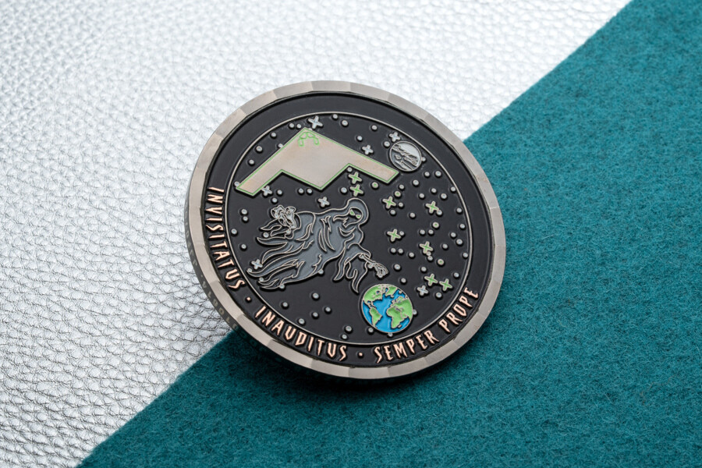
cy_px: 234
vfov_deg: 15.2
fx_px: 1755
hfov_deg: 22.6
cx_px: 351
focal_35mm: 90
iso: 400
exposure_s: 1/10
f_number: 19
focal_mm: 90
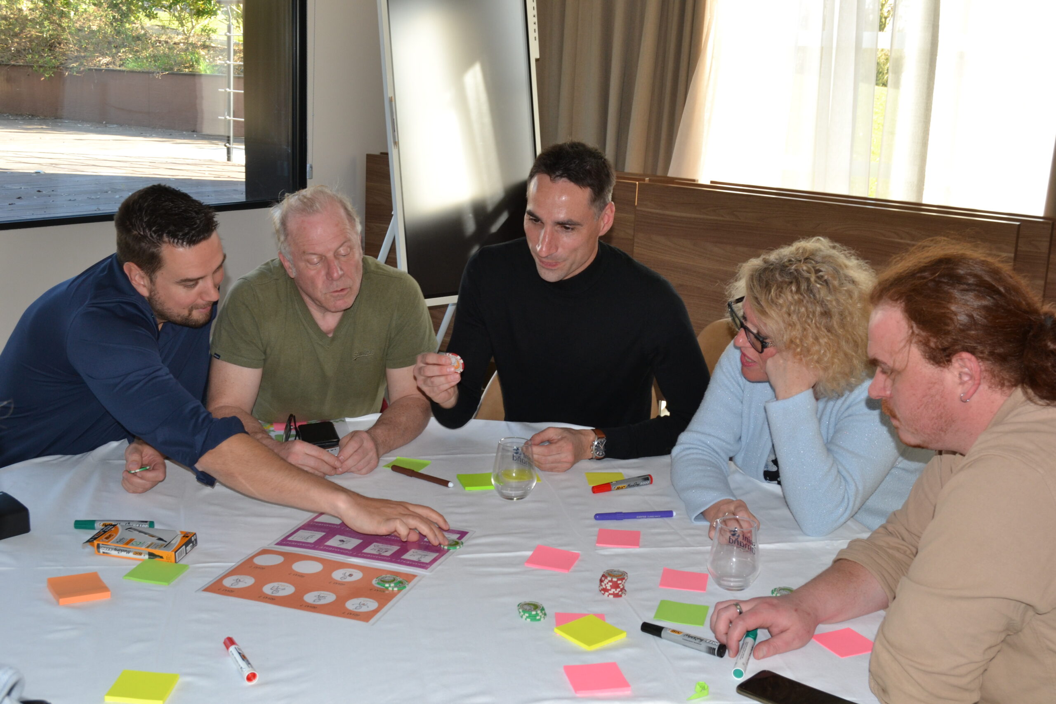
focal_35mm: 42
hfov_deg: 46.4
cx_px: 528
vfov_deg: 31.9
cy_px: 352
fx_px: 1232
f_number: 8
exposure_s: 1/60
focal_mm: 28
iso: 400
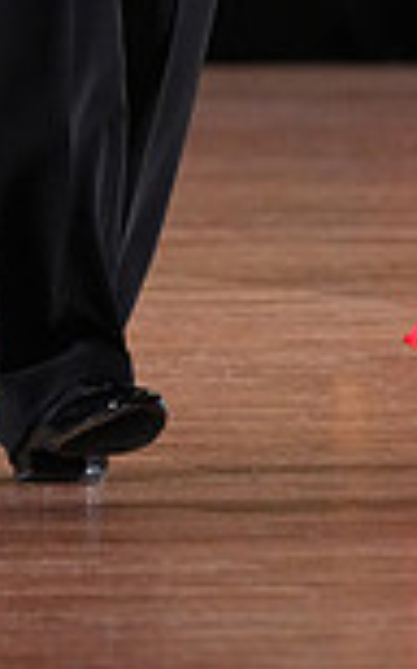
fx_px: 14009
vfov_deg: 2.7
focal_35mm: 769
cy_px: -504
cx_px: 467
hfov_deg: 1.7
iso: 6400
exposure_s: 1/400
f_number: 5
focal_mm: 200
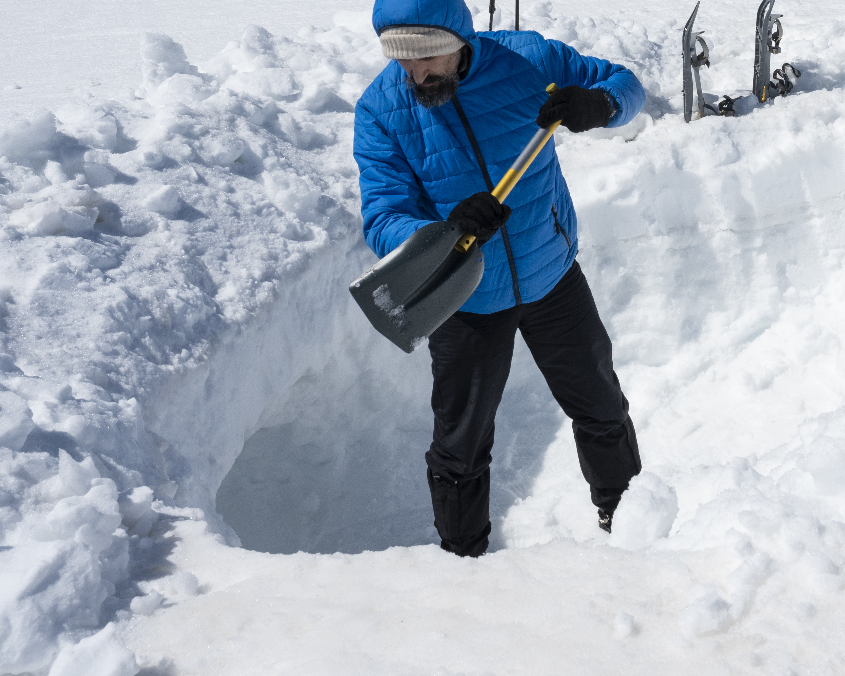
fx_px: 1400
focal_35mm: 56
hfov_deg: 32.7
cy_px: 208
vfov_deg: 26.9
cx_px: 675
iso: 640
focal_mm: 35
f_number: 14
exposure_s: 1/1000
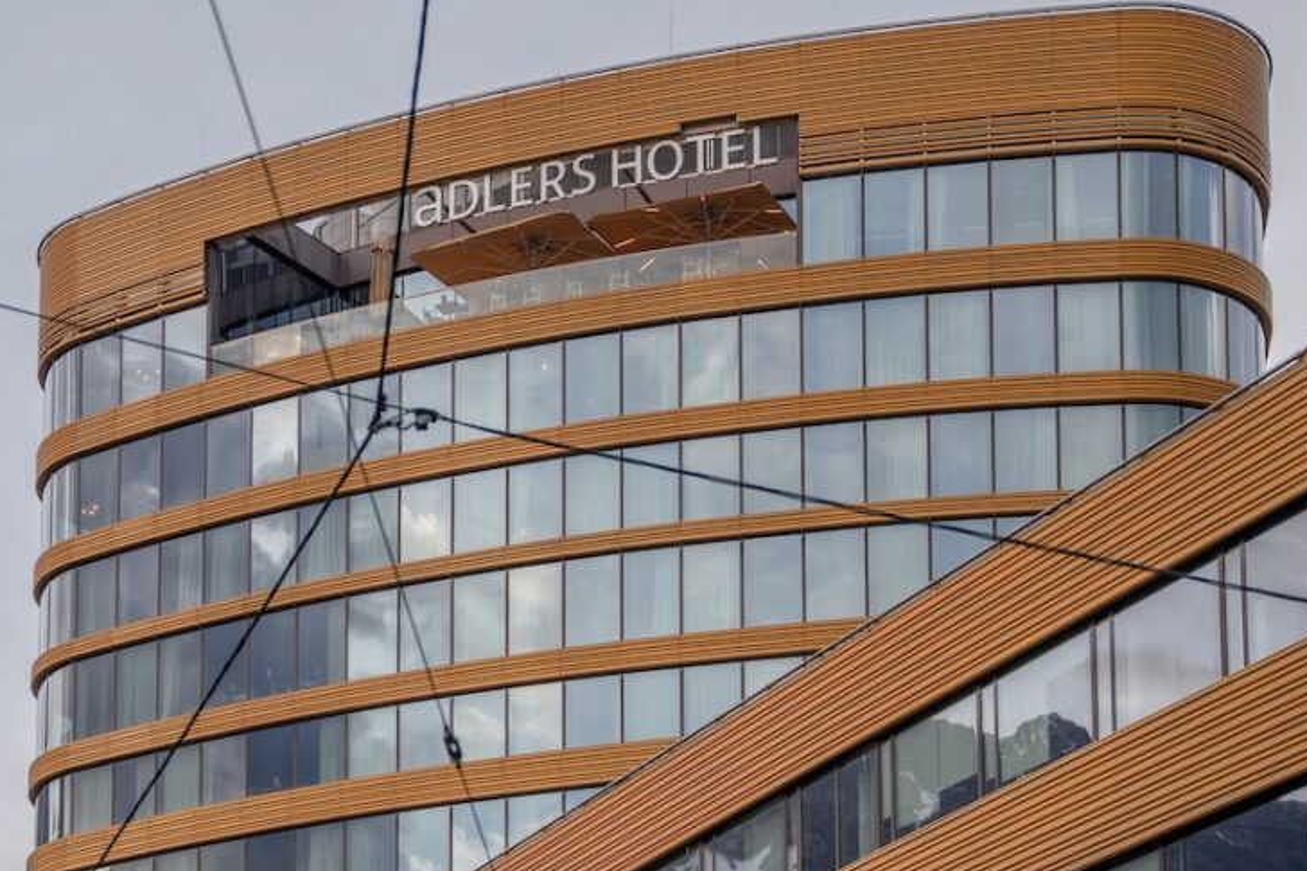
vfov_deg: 14.6
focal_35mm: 93
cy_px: 603
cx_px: 445
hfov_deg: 21.8
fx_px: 3387
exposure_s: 1/500
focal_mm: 61.2
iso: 100
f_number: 2.8
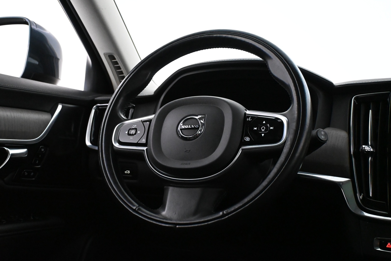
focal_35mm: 40
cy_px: 130
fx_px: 432
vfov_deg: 33.6
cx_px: 196
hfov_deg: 48.7
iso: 7200
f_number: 4.5
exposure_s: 1/60
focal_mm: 26.5
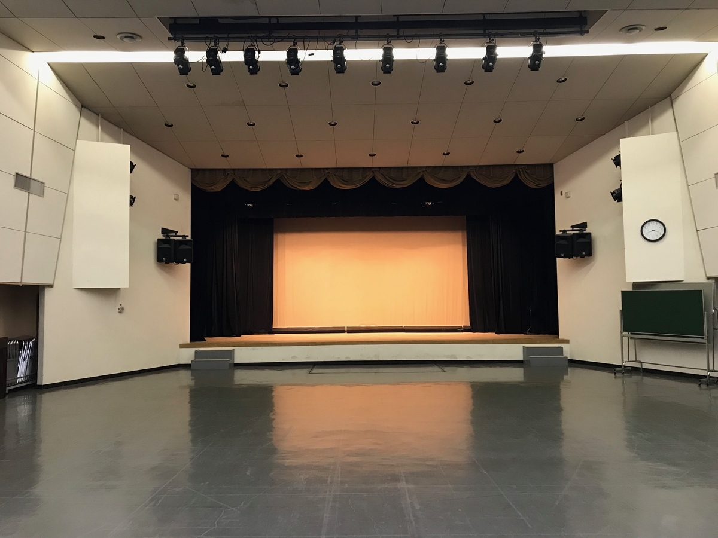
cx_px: 359
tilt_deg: +4.0
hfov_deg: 63.4
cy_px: 269
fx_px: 581
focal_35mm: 28
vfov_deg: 49.7
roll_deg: +0.3
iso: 80
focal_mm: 3.99
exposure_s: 1/17
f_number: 1.8
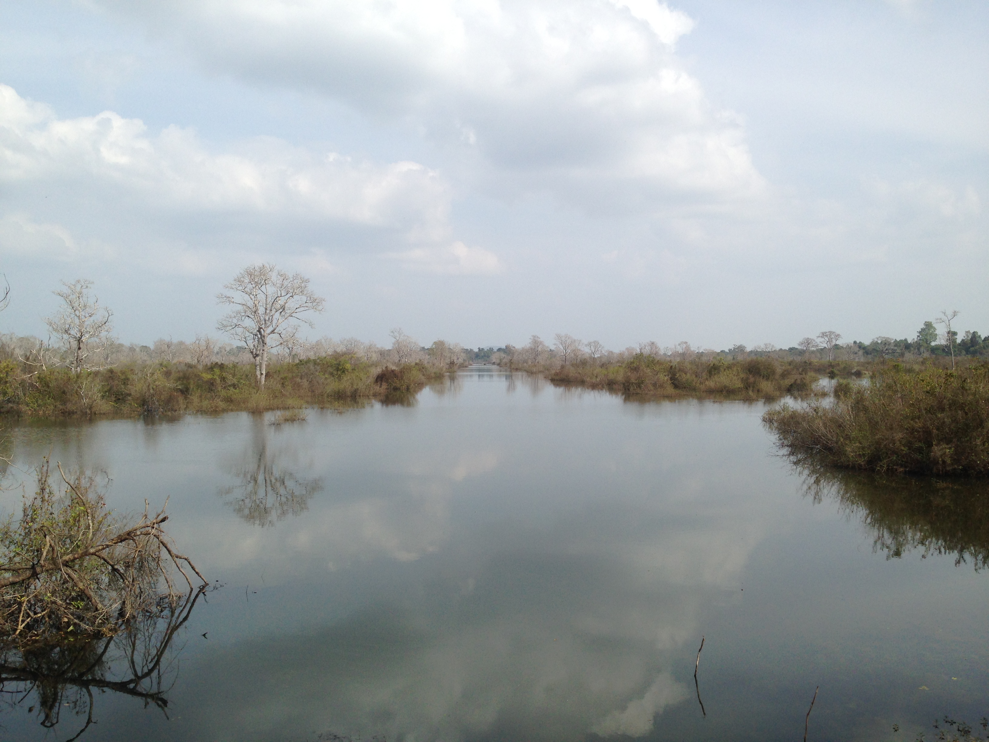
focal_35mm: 33
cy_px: 371
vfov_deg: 42.9
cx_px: 494
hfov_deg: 55.4
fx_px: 943
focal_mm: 4.12
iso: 50
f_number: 2.4
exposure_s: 1/1808
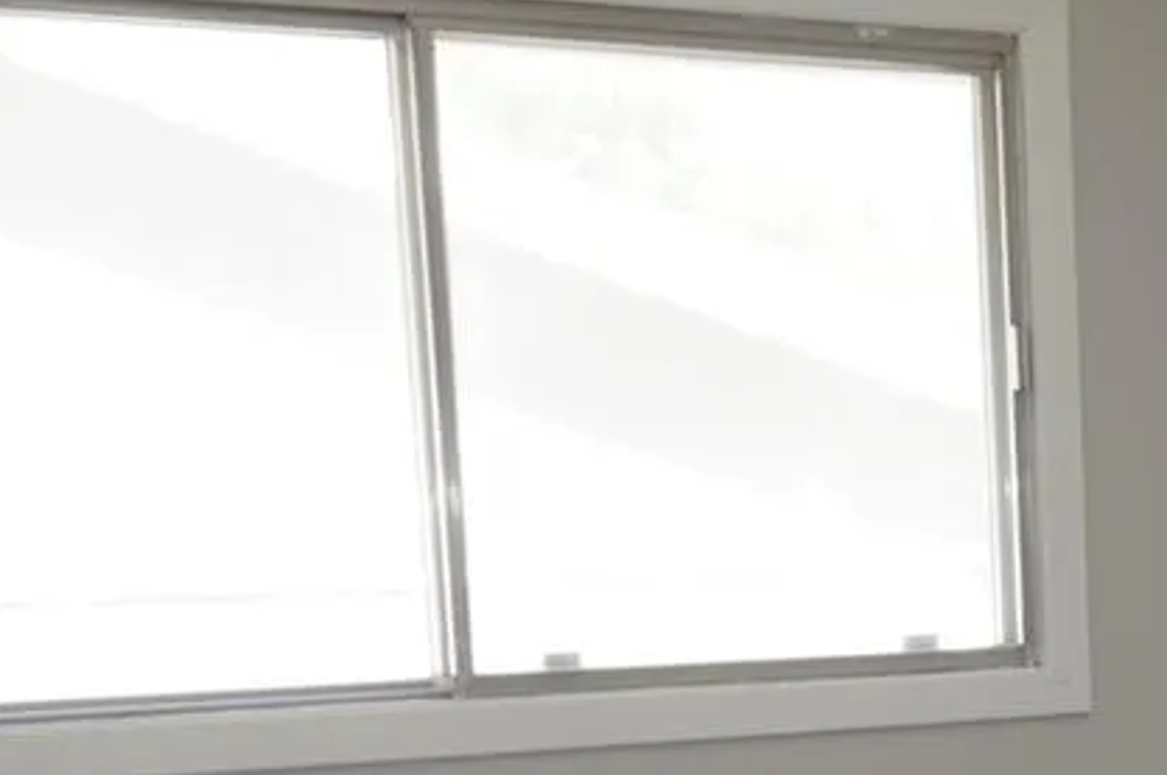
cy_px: 1067
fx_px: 2979
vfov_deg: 14.1
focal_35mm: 92
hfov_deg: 20.8
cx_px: 1368
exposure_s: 1/60
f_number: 4
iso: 160
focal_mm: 16
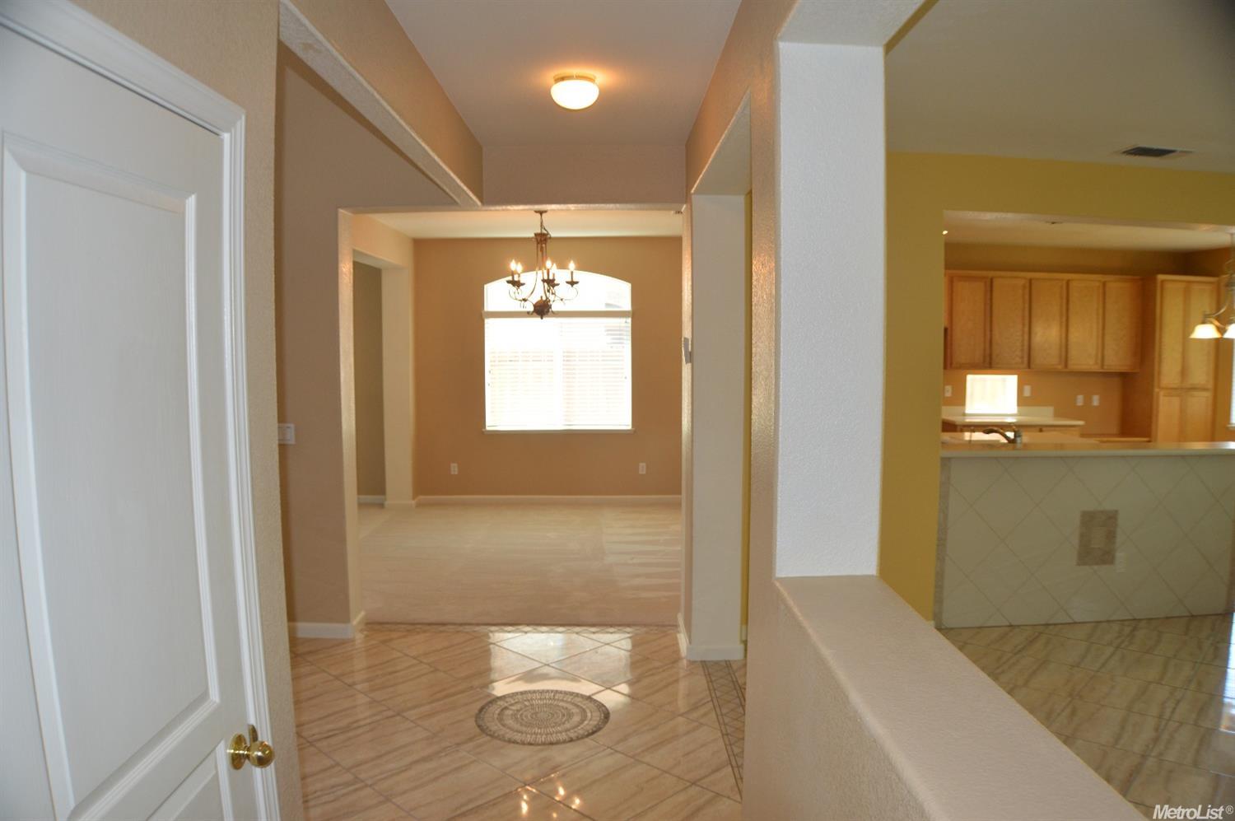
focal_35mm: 33
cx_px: 618
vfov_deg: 39.9
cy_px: 410
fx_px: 1131
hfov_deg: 57.3
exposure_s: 1/80
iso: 400
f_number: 4
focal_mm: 22
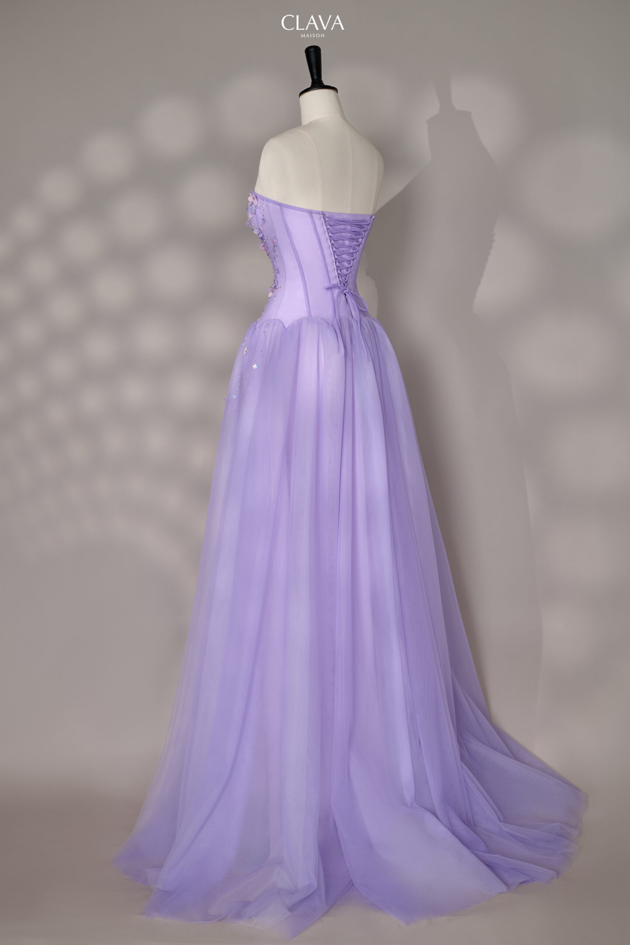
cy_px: 472
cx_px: 315
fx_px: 1312
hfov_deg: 27.0
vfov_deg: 39.6
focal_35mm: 50
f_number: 2.8
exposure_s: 1/125
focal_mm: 50
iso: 200
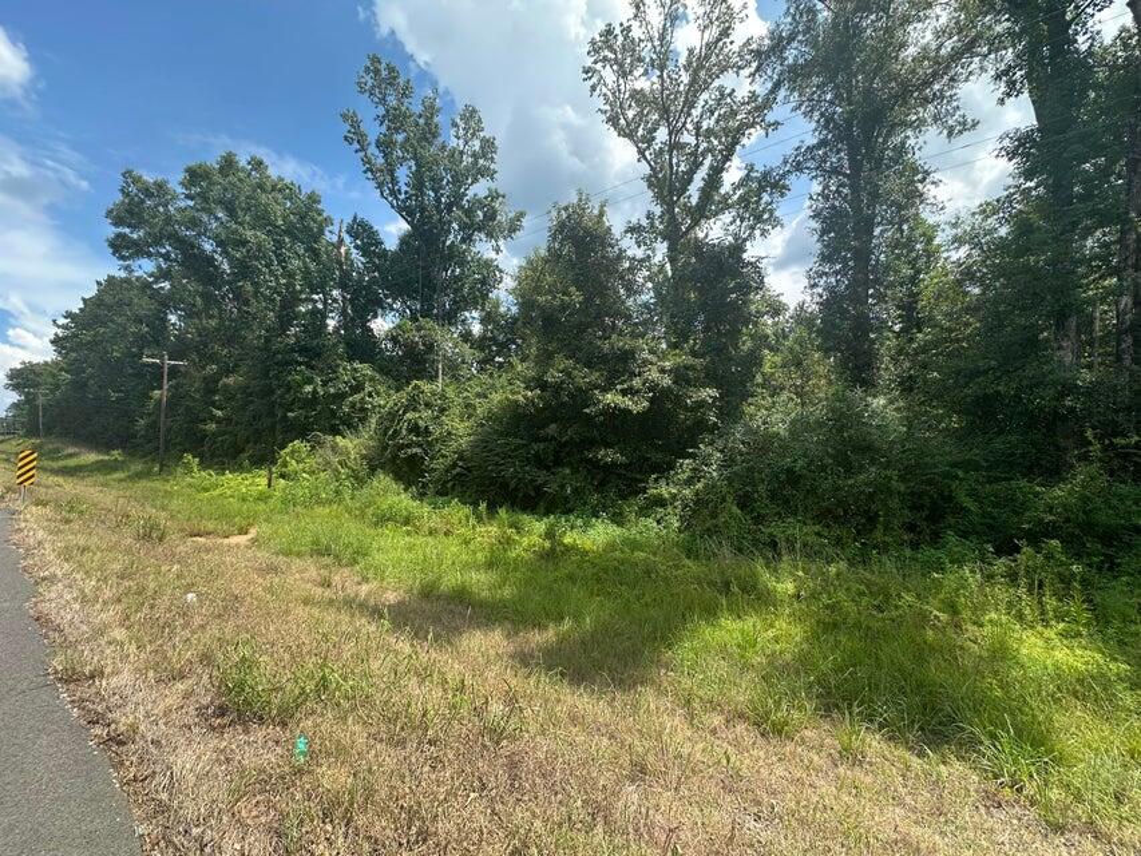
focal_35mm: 14
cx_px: 570
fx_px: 462
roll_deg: -0.1
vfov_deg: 85.7
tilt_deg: +1.7
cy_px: 428
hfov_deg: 102.1
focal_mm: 2.22
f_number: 2.2
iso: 40
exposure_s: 1/527
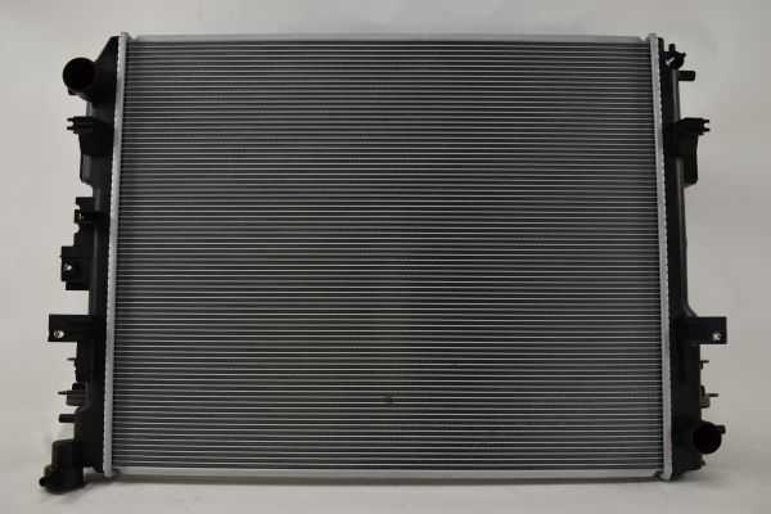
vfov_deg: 40.0
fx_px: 707
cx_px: 386
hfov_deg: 57.2
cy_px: 257
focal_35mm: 33
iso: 400
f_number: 5.6
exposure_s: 1/125
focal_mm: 22
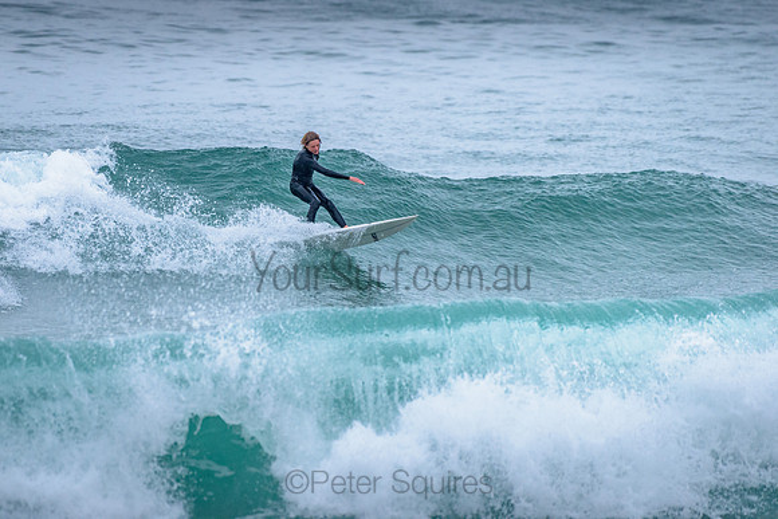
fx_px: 13247
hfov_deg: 3.4
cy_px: 201
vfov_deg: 2.2
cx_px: 301
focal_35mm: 613
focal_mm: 500
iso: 1800
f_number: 5.6
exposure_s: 1/2000
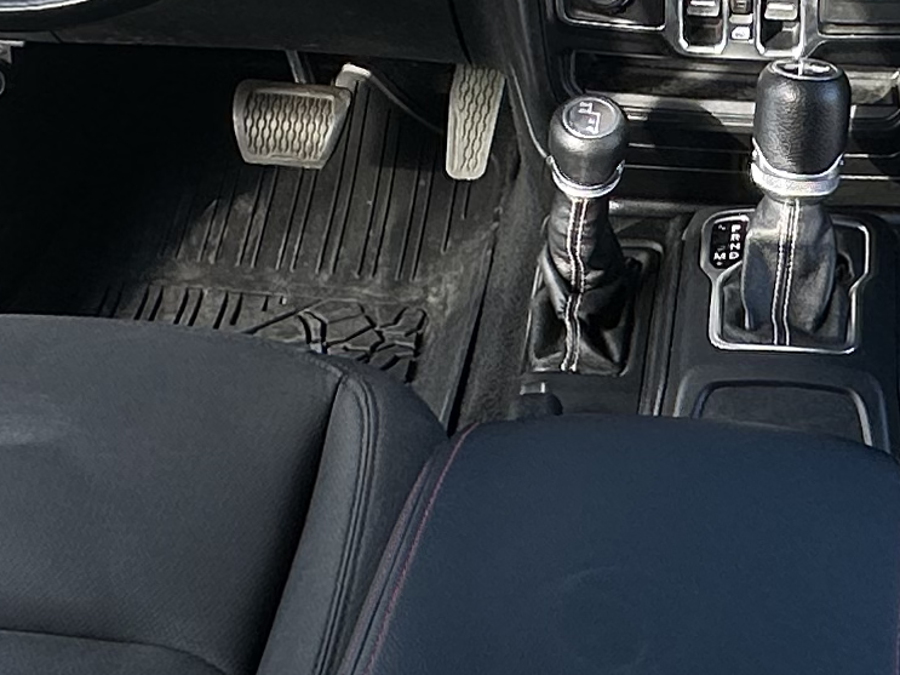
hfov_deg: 25.3
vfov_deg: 17.7
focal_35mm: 76
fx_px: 1976
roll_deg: +0.5
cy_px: -285
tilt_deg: -19.1
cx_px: 699
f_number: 2.2
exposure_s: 1/394
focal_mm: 2.22
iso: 40
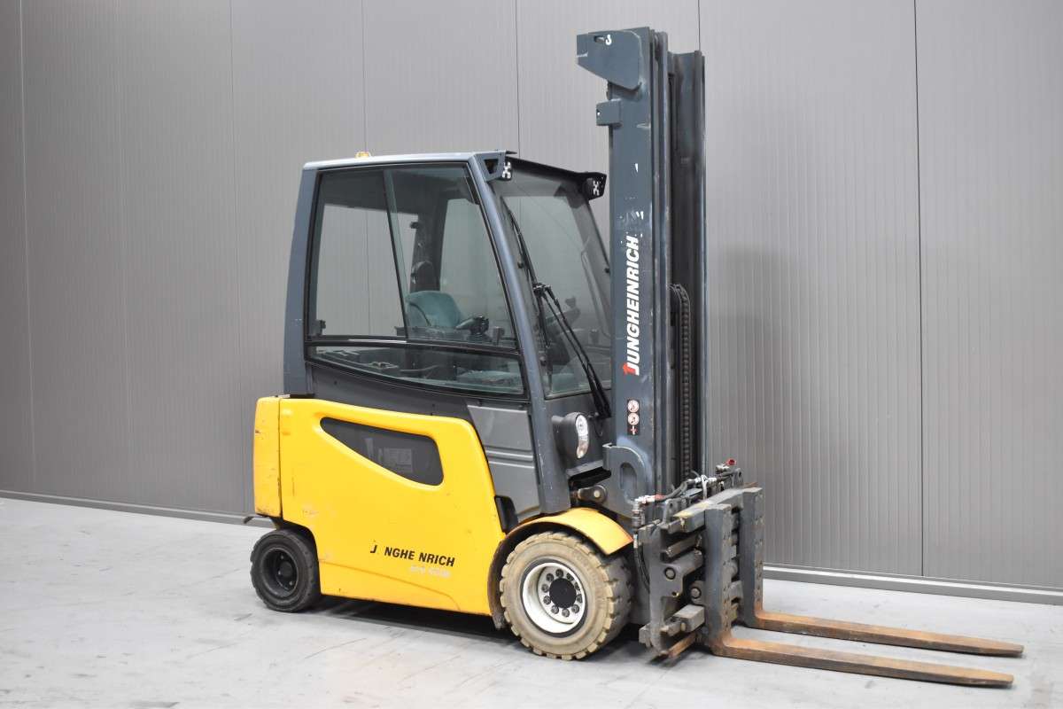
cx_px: 532
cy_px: 354
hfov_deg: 53.1
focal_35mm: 36
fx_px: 1063
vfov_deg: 36.9
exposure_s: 1/40
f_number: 4.5
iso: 1600
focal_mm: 24
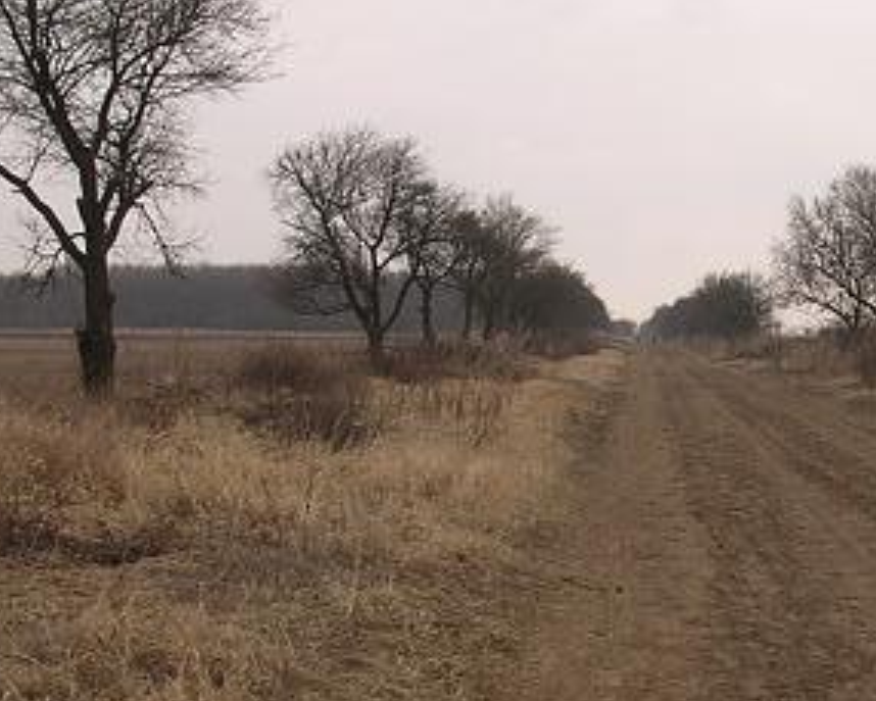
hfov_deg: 22.8
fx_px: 2153
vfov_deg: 18.4
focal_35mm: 83
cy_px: 474
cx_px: 637
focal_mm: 5.8
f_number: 2.8
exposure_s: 1/98.2
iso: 100
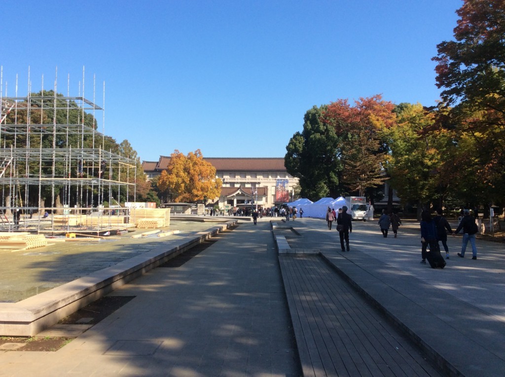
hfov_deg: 56.9
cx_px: 252
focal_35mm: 32
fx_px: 466
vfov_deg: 44.1
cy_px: 188
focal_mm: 3.3
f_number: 2.4
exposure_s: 1/853
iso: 32
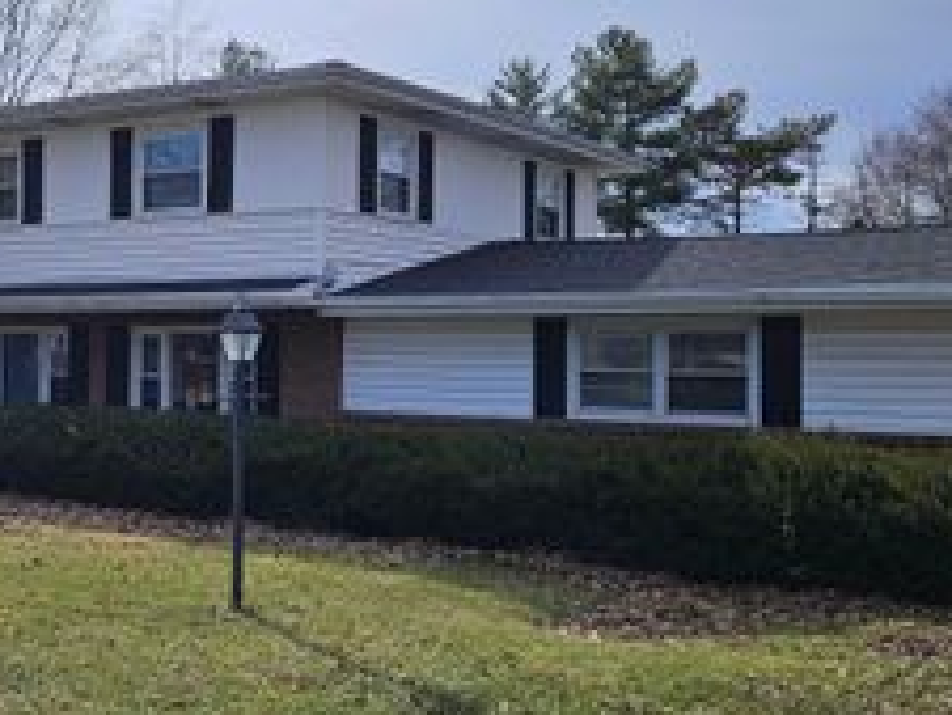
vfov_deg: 28.6
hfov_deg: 36.6
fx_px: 1403
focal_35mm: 51
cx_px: 233
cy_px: 315
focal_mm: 5.4
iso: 25
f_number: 1.8
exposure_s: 1/3737
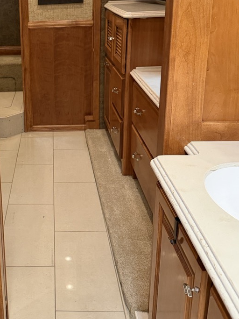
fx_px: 414
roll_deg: +2.2
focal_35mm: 45
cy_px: 109
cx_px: 28
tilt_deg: -15.6
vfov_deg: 41.6
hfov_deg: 30.9
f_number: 1.78
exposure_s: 1/60
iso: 400
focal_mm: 6.76
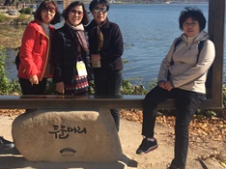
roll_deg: -1.6
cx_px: 68
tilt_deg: -5.5
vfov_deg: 23.2
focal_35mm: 62
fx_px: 404
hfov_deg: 30.9
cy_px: 31
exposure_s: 1/1522
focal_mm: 4.15
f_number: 2.2
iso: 32
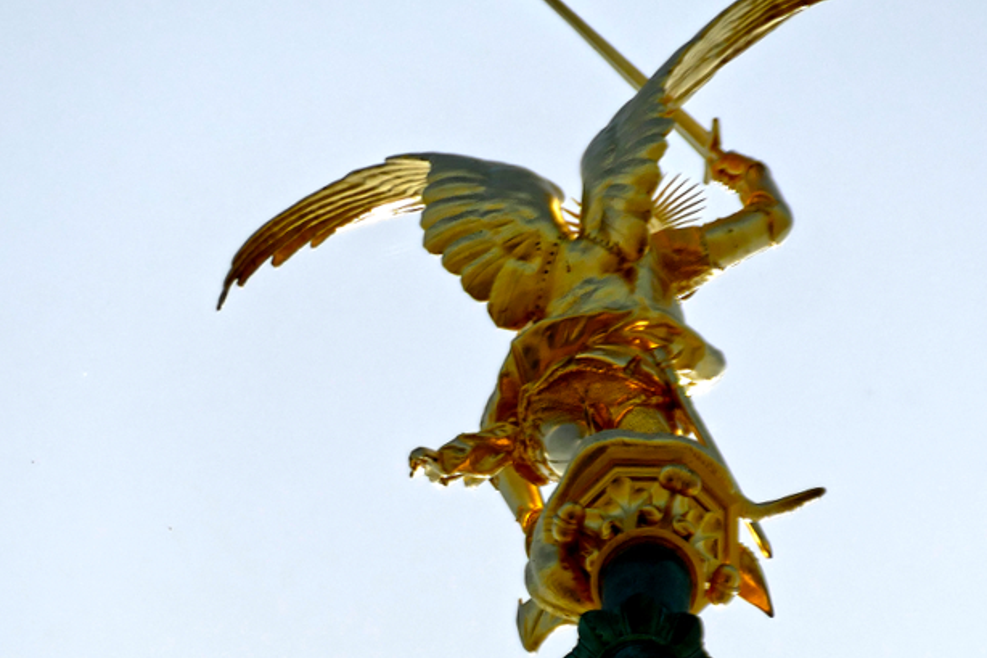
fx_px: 23735
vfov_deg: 1.6
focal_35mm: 866
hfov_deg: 2.4
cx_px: 666
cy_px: 352
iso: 125
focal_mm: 146
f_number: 4
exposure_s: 1/2000
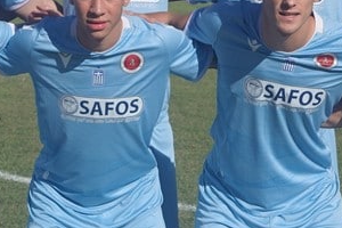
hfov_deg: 10.7
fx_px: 1824
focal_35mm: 192
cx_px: 75
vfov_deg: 7.2
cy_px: 144
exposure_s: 1/200
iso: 125
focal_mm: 18
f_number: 4
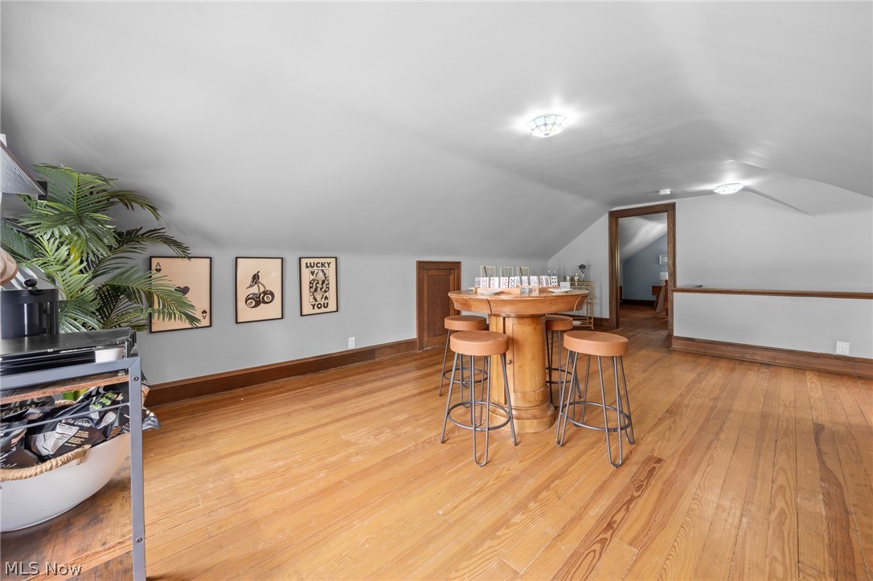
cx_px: 436
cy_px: 290
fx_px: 315
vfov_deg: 85.4
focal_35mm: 13
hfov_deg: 108.4
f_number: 9
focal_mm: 13
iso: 250
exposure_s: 1.3
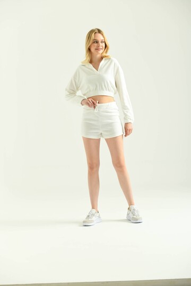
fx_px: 557
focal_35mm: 70
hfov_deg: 19.5
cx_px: 96
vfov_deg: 28.8
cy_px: 143
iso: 125
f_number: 5.6
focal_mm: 70
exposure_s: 1/160
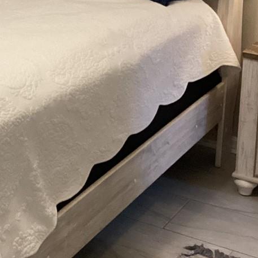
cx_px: 27
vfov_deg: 17.6
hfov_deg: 17.8
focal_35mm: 96
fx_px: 810
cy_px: -18
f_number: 2.4
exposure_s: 1/60
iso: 400
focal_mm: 3.3
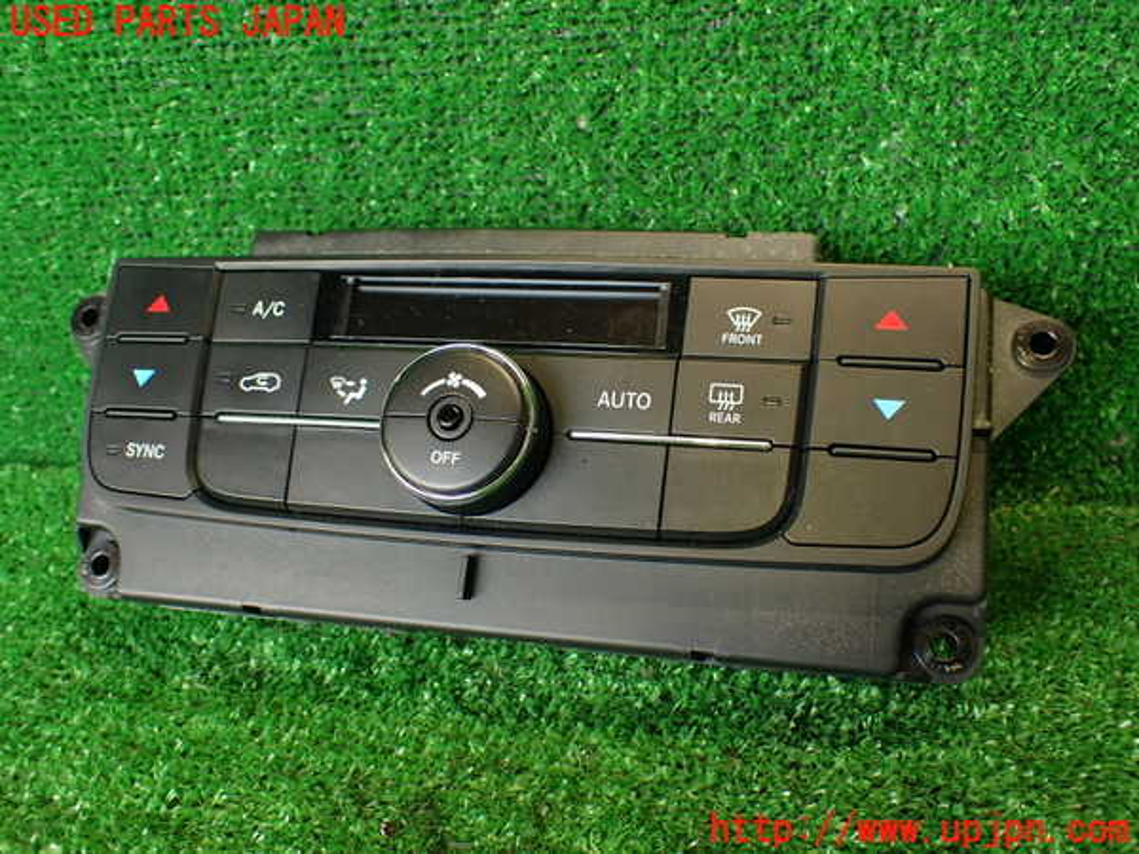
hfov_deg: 56.8
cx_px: 570
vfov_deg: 44.2
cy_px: 427
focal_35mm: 32
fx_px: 1053
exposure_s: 1/30
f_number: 2.4
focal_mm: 5.79
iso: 200
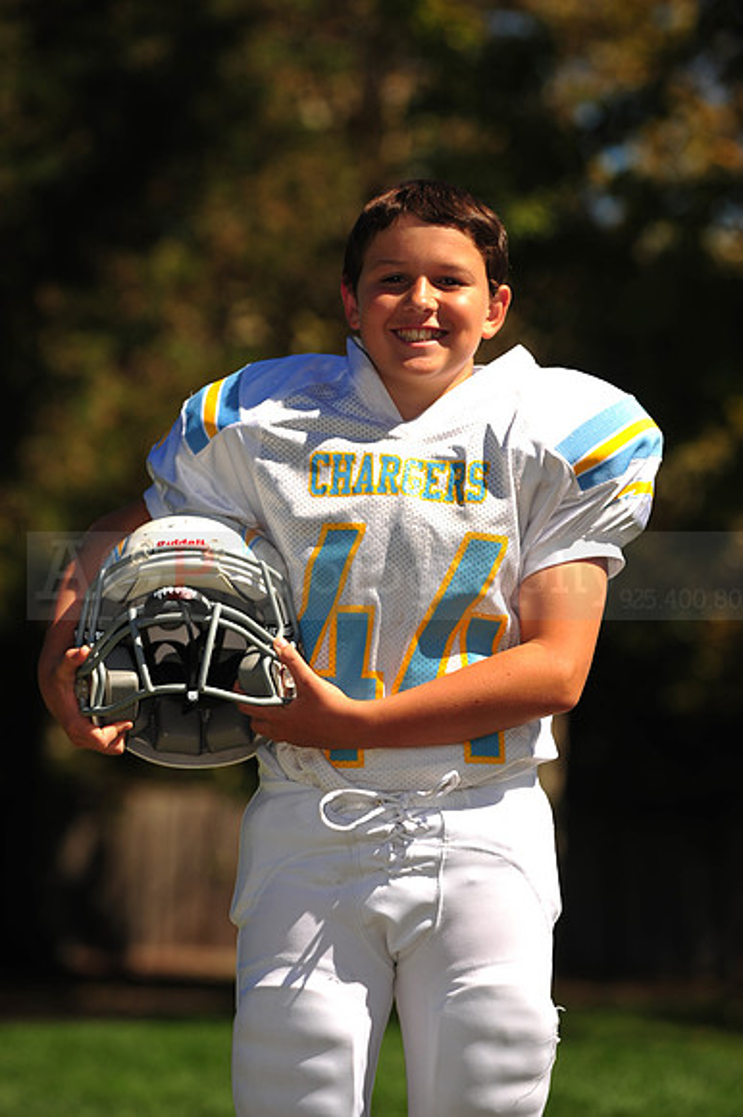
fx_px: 5424
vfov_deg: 11.8
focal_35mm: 175
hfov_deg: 7.8
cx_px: 372
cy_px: 558
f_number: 5
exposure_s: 1/800
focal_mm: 175
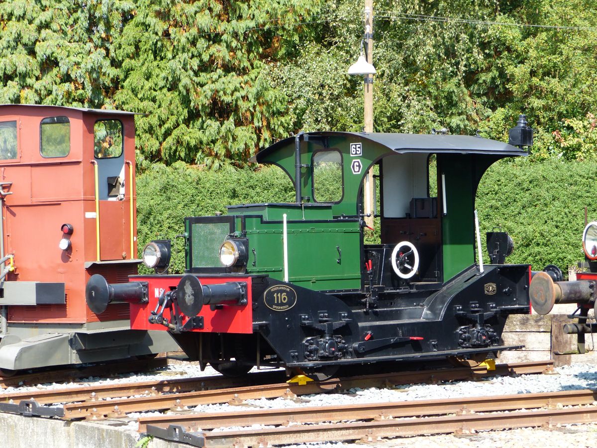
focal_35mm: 102
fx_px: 1759
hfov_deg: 19.3
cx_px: 298
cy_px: 224
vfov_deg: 14.5
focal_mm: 18.3
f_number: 4
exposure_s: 1/250
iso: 100
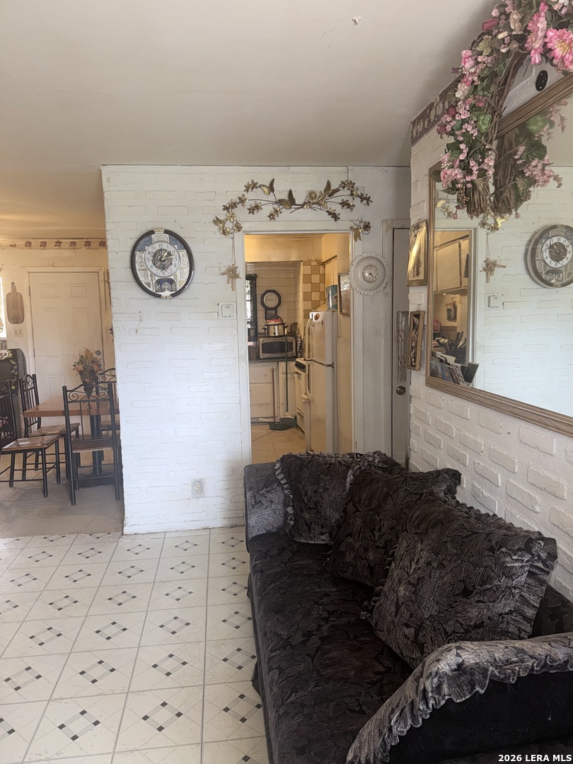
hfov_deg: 56.8
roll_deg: +0.8
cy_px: 382
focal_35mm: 24
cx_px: 286
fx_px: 530
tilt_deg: -8.6
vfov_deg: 71.6
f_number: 1.78
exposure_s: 1/26
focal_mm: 6.76
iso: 64
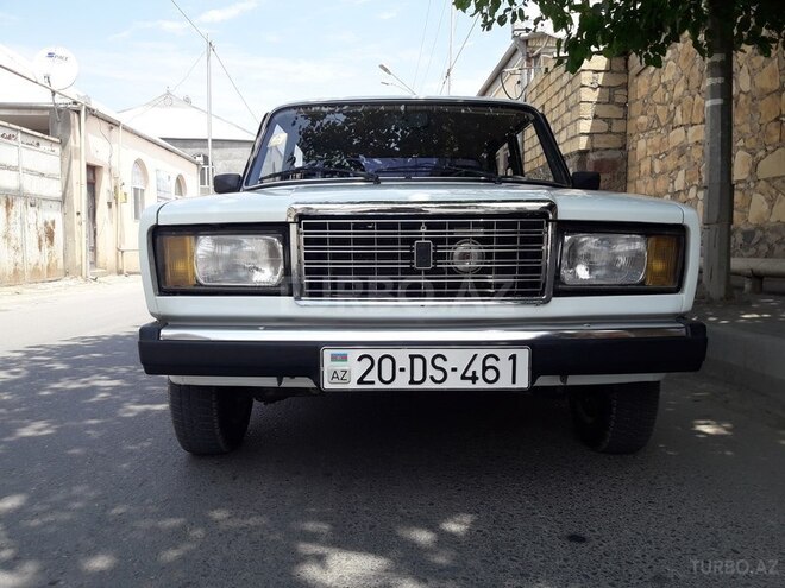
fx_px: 635
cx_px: 392
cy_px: 294
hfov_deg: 63.4
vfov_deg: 49.7
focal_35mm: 28
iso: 40
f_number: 1.9
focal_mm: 3.7
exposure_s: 1/817
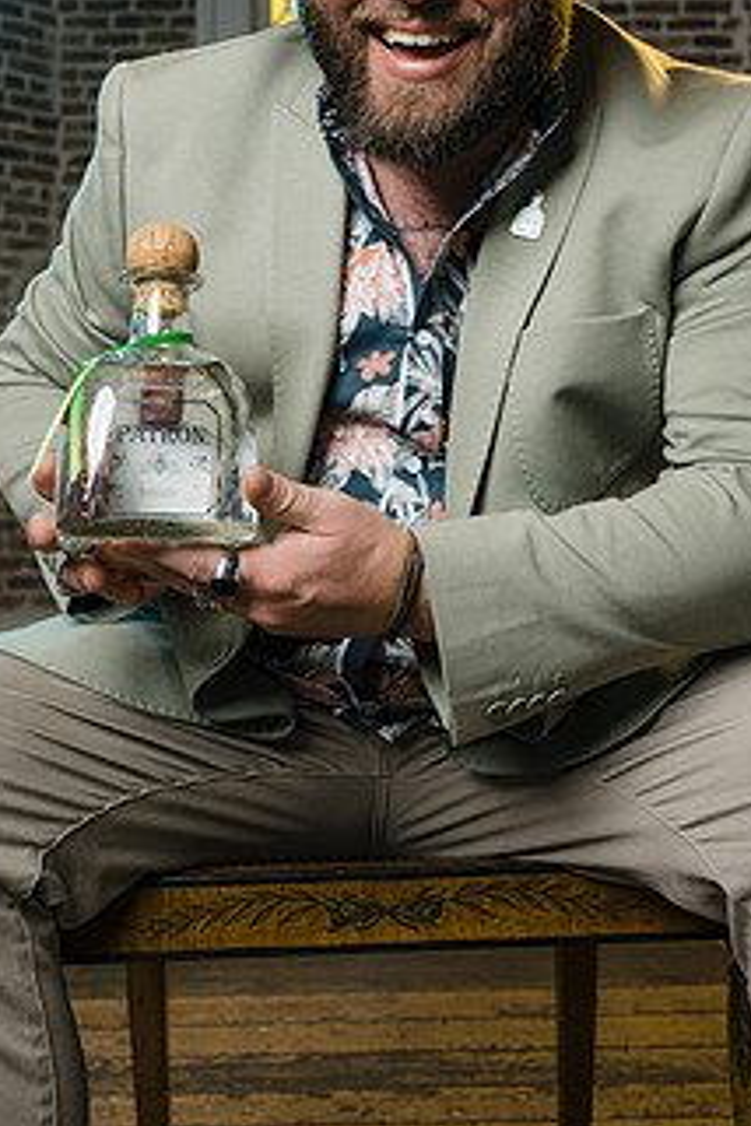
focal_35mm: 49
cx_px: 404
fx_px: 1533
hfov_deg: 27.5
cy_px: 354
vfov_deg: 39.7
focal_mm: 35
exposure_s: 1/125
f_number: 5.6
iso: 200
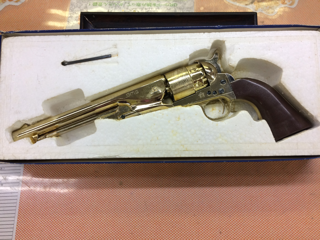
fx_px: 268
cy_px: 120
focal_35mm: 29
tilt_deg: -67.5
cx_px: 160
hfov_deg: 61.7
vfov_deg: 48.2
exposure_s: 1/120
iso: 64
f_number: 2.2
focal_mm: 4.15
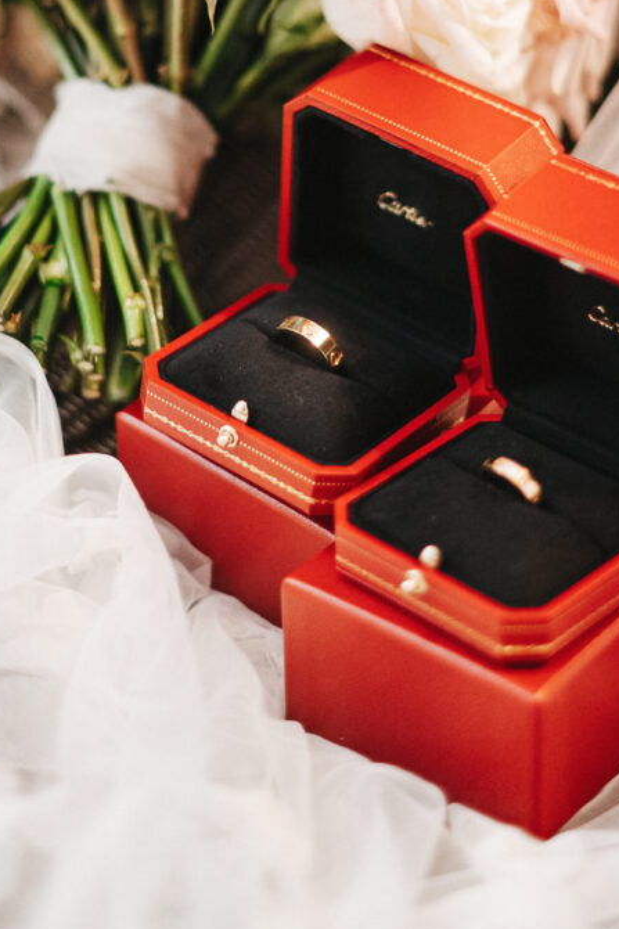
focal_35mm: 86
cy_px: 152
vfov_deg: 23.2
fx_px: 2219
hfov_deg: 15.9
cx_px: 337
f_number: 1.4
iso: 1600
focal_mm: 50
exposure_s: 1/200
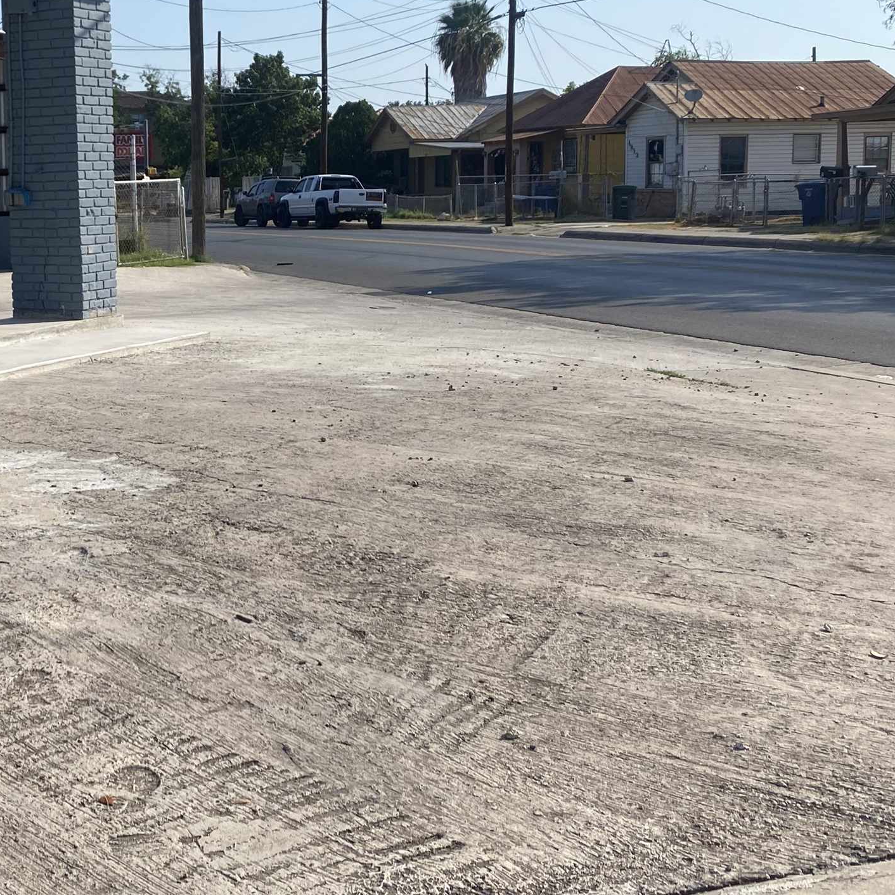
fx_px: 1463
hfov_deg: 32.8
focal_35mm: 50
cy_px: 327
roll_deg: +1.1
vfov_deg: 33.8
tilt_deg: -6.9
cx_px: 140
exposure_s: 1/3984
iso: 32
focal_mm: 4.25
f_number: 1.8
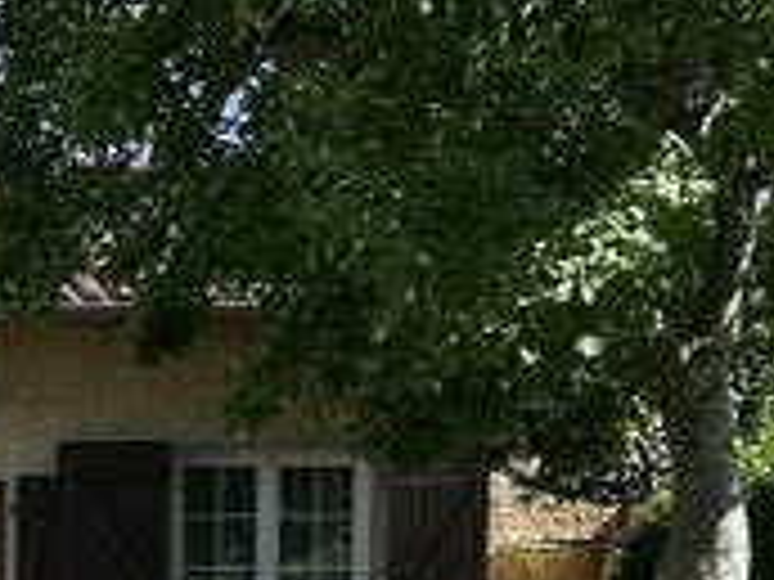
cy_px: 904
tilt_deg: -5.7
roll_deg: +0.0
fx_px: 2706
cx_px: -63
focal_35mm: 121
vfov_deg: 11.7
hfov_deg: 15.9
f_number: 1.5
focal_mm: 5.7
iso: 50
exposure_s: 1/1838
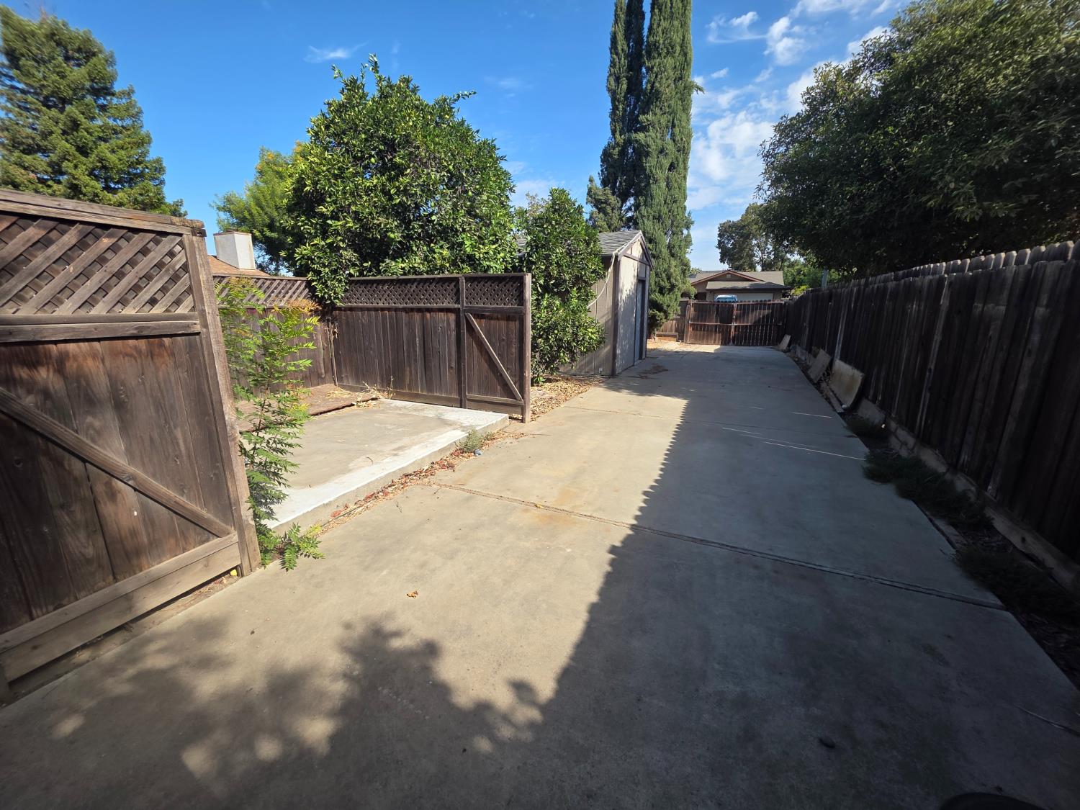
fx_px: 406
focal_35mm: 13
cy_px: 405
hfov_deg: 106.2
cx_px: 540
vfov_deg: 89.9
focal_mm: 2.2
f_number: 1.9
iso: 40
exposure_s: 1/1120
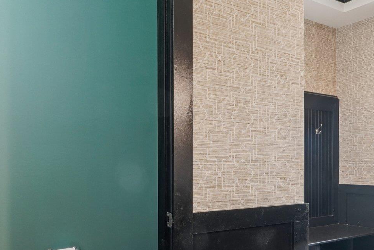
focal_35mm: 37
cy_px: 169
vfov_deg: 36.0
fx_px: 380
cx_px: 202
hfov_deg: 52.4
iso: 400
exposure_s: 1/4
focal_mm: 11.5
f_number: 8
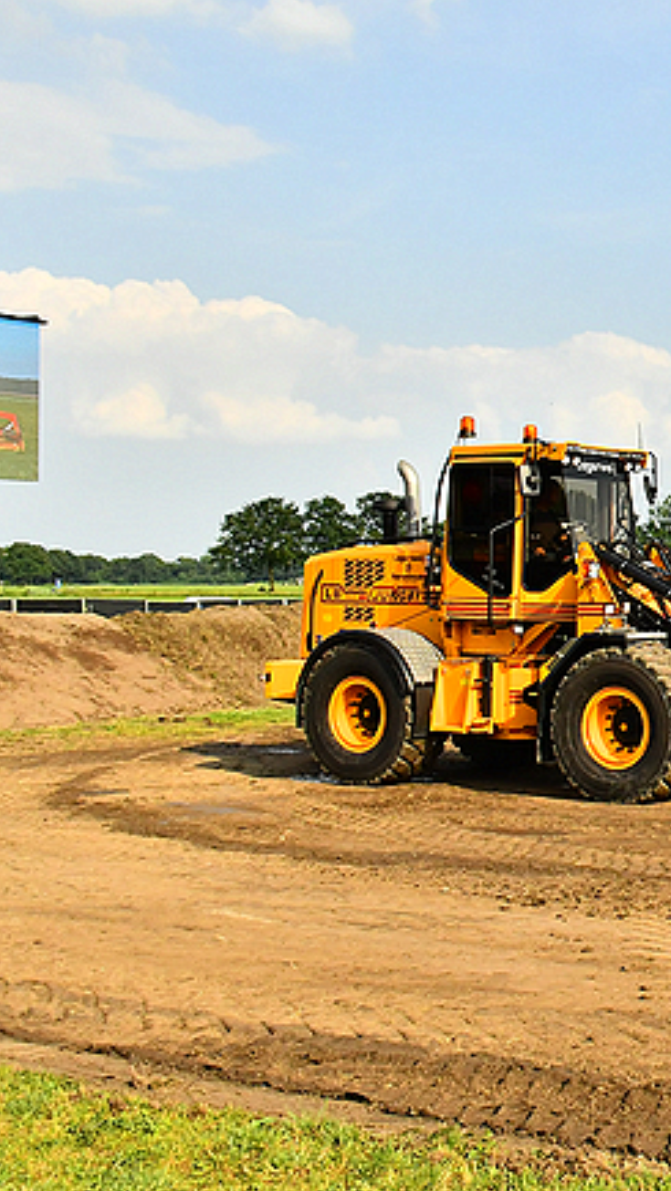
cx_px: 1000
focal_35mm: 52
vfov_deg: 39.8
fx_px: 1643
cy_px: 568
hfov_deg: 20.0
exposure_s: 1/3200
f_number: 7.1
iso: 500
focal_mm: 18
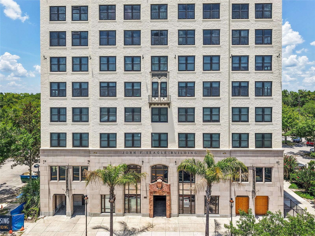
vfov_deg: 56.8
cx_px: 158
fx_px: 218
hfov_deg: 71.6
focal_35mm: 24
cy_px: 118
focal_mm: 8.67
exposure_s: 1/4000
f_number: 1.8
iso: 100
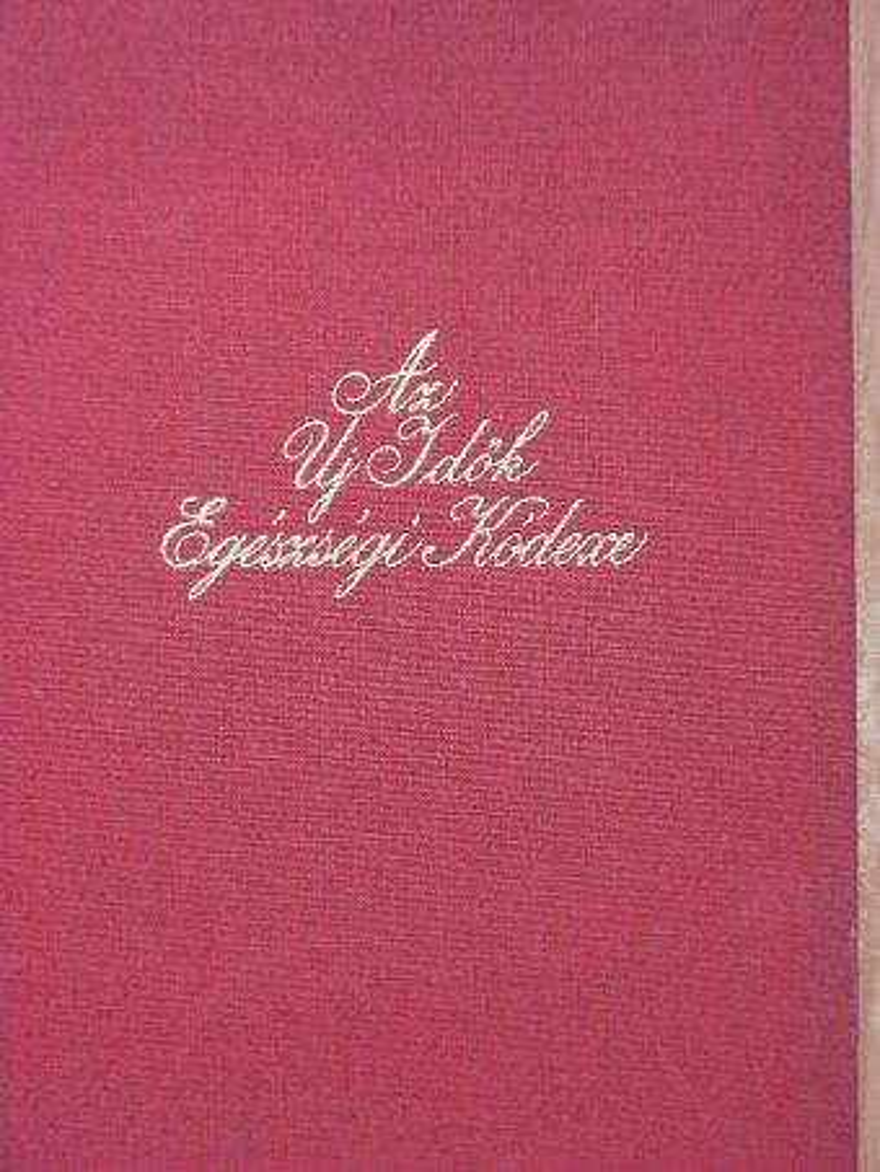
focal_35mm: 113
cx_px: 440
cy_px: 586
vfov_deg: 17.4
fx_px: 3828
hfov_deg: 13.1
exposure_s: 1/36.3
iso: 200
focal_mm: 18.9
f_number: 3.5
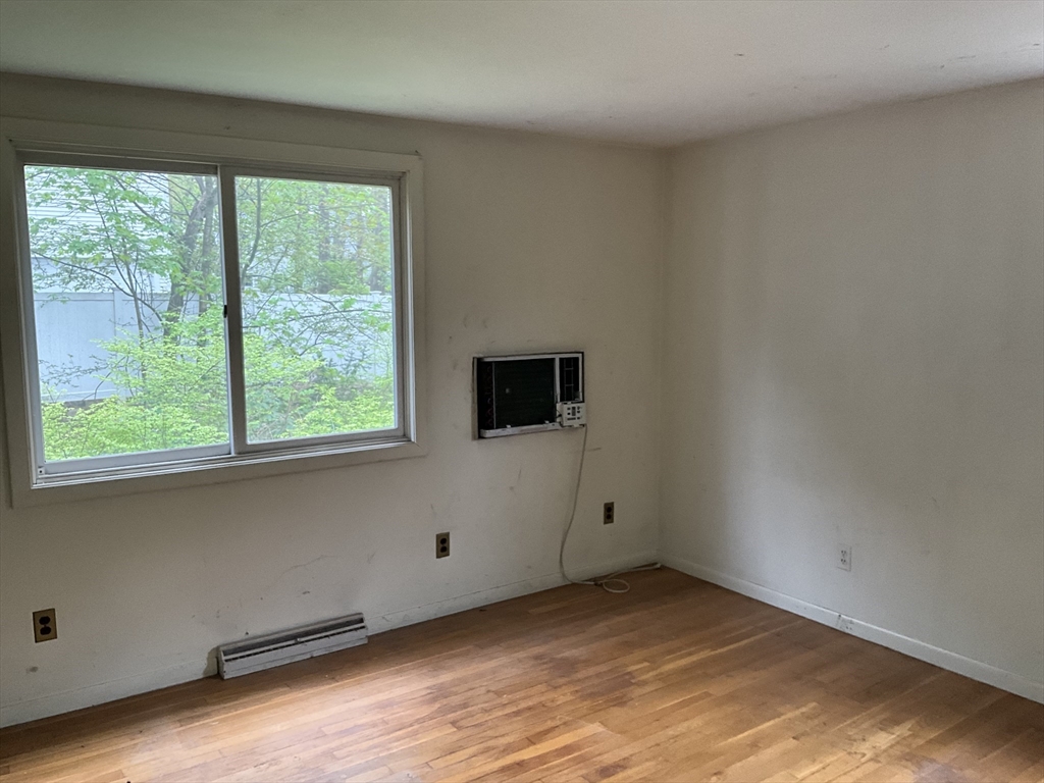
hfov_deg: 61.7
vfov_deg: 48.2
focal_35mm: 29
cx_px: 522
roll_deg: +0.9
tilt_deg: -6.4
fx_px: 875
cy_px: 392
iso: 80
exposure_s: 1/60
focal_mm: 3
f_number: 1.8
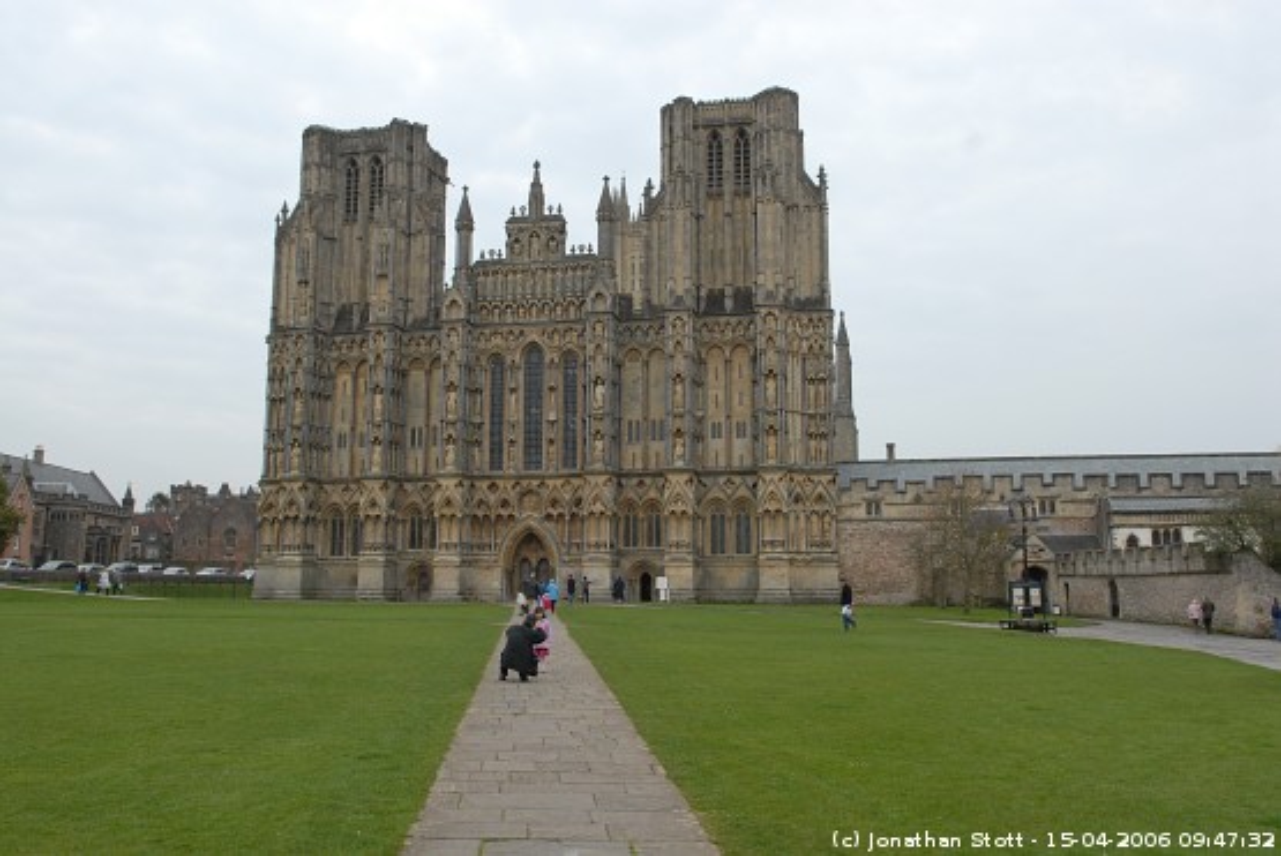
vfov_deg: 40.0
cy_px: 428
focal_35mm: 33
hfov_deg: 57.2
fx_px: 1175
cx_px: 640
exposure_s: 1/160
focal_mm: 22
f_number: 9
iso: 200
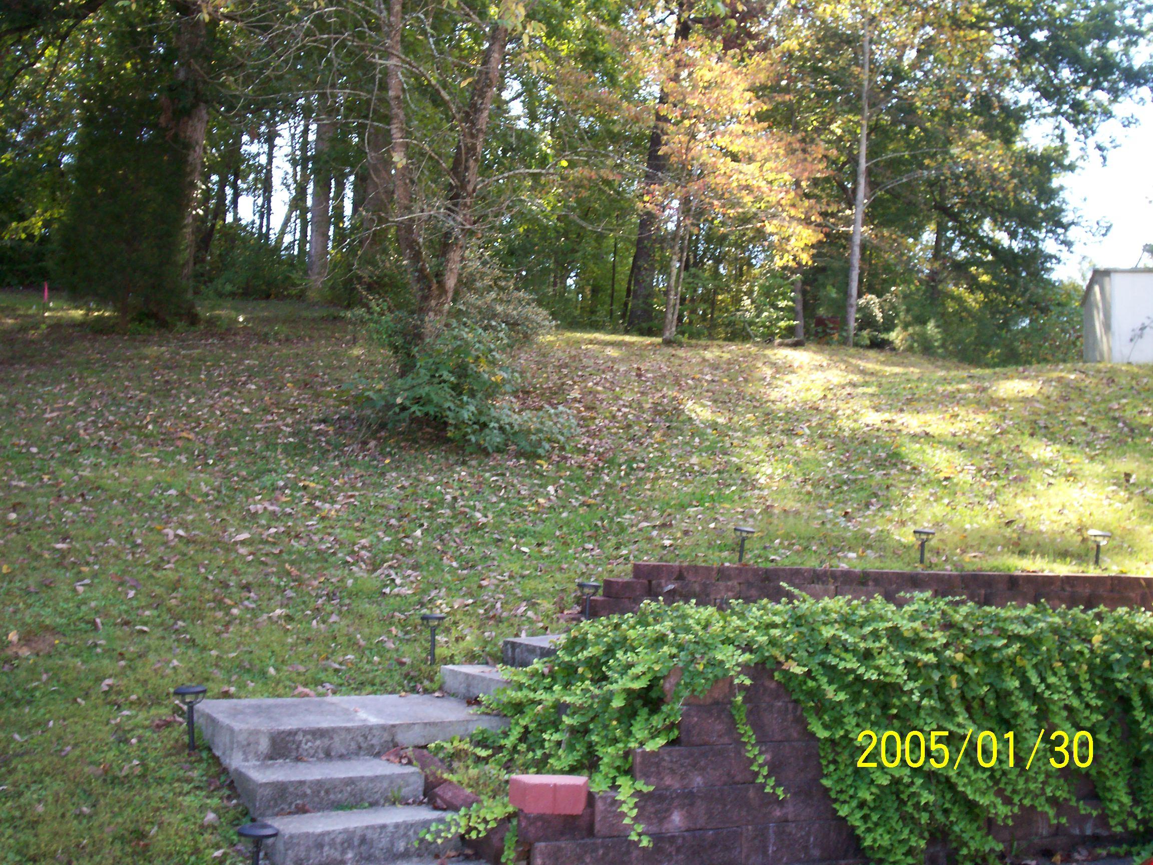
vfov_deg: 39.7
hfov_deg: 51.4
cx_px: 576
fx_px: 1199
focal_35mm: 36
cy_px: 432
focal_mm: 5.9
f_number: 4.5
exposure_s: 1/73.1
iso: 140
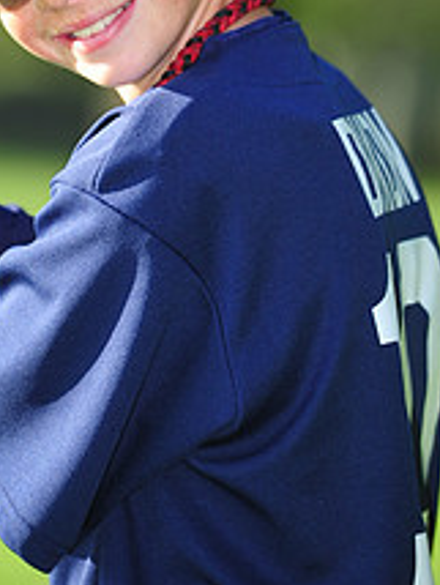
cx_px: 57
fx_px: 8795
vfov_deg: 3.8
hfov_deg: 2.9
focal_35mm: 520
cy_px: -150
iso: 200
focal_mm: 200
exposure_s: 1/500
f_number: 4
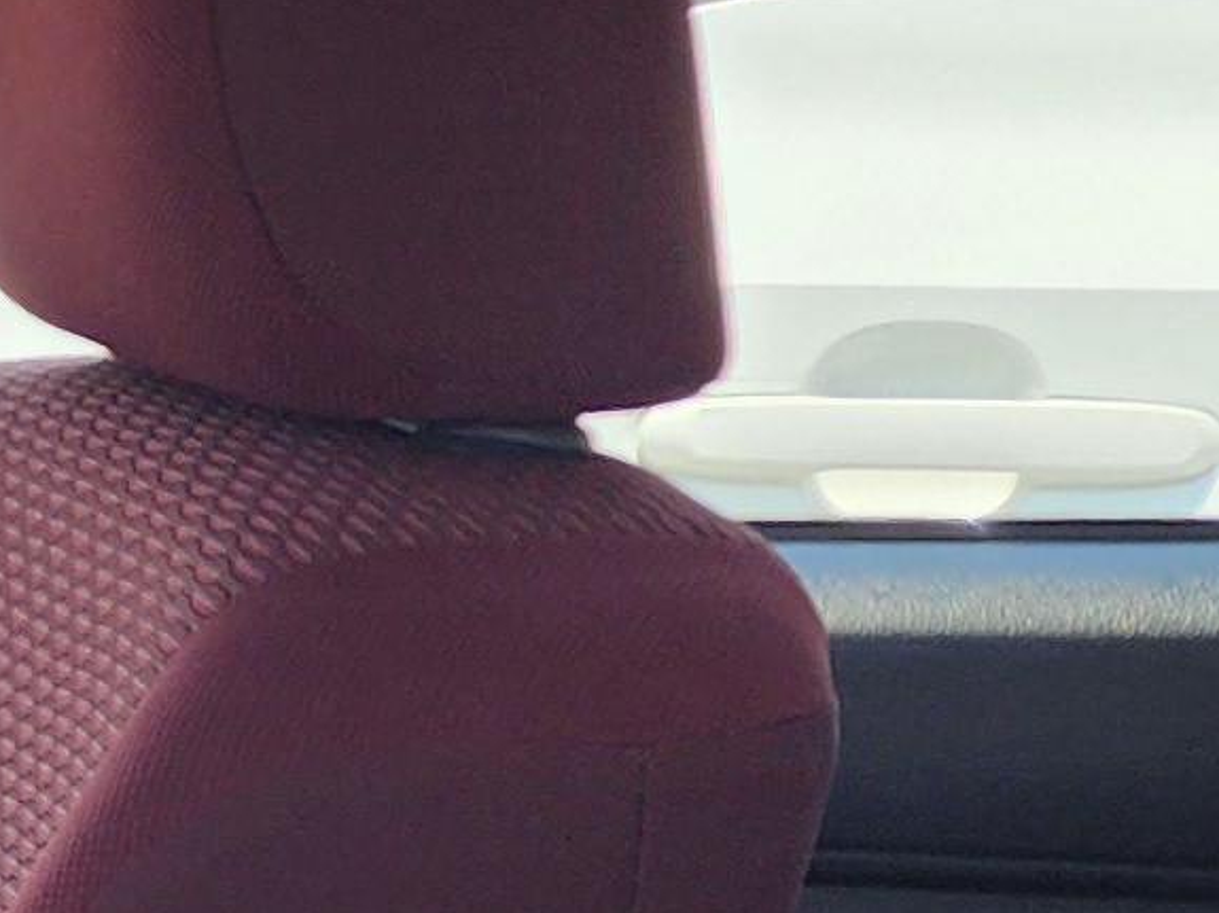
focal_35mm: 160
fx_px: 5633
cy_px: 1235
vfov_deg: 9.1
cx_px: -1919
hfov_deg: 10.3
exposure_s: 1/199
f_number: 1.8
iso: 12
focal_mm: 6.4
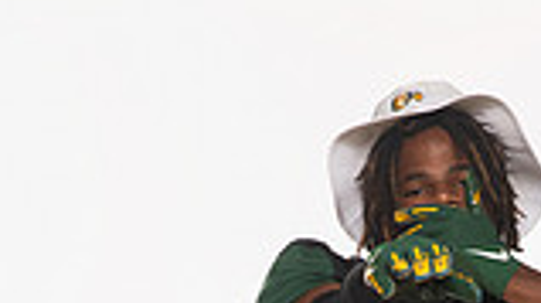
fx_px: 2636
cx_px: 470
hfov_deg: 11.7
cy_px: 756
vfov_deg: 6.2
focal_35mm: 184
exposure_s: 1/320
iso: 800
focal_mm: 62
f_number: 7.1
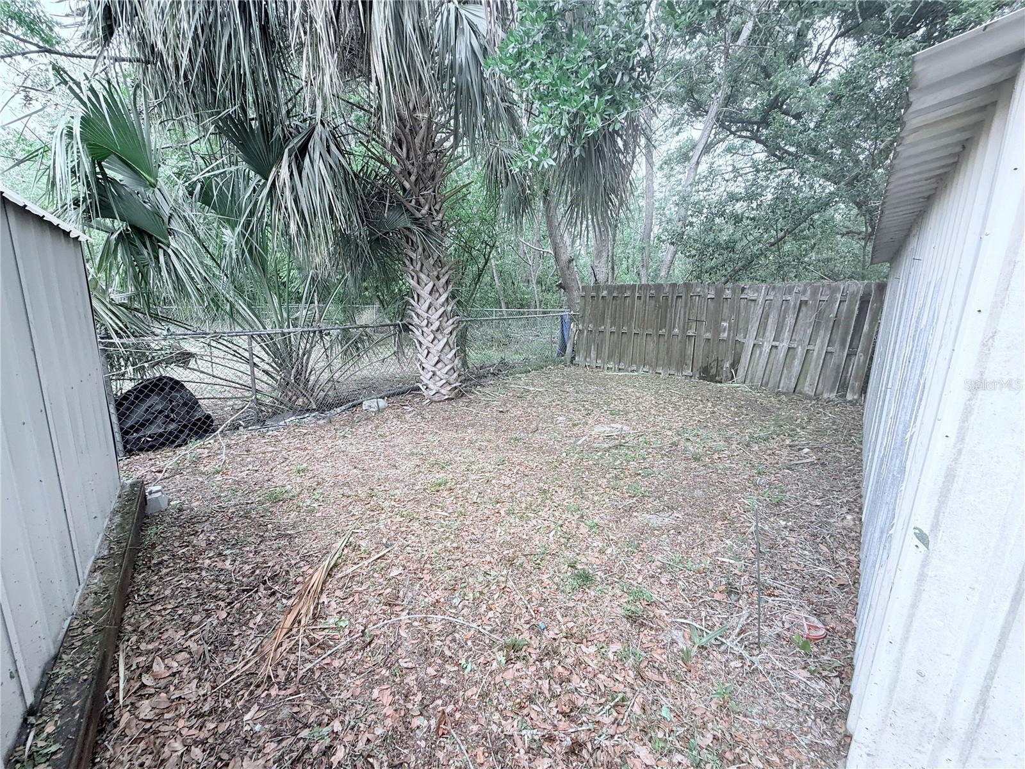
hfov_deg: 102.1
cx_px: 512
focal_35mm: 14
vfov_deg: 85.7
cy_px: 384
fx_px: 415
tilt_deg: -9.1
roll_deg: +0.2
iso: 50
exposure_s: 1/238
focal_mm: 2.22
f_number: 2.2
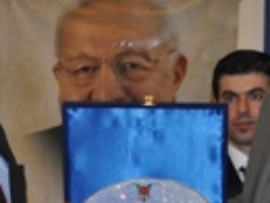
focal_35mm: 139
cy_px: 147
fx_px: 1086
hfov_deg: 14.2
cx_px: 127
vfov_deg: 10.7
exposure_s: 1/60
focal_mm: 28
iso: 800
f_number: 4.5
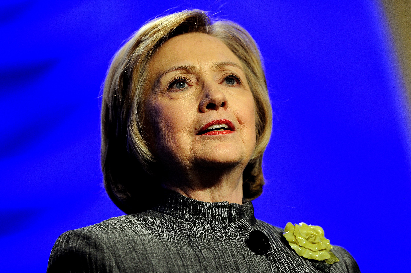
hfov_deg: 5.2
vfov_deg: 3.4
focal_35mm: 400
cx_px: 206
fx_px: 4564
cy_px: 136
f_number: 3.2
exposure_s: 1/400
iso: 3200
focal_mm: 400
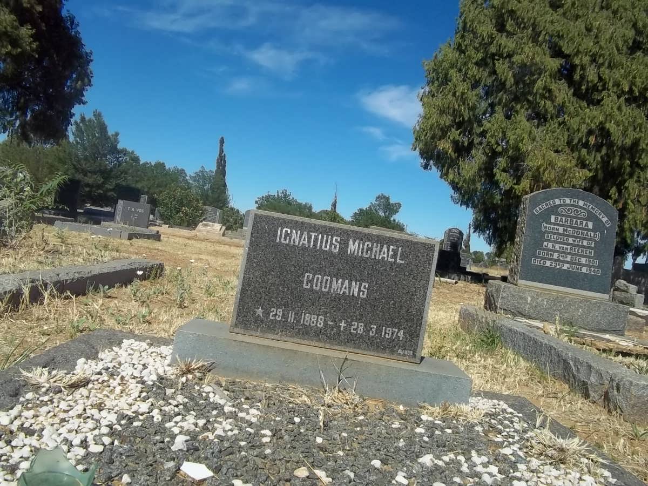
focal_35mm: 32
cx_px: 324
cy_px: 243
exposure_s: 1/640
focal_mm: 5.7
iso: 80
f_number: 5.5
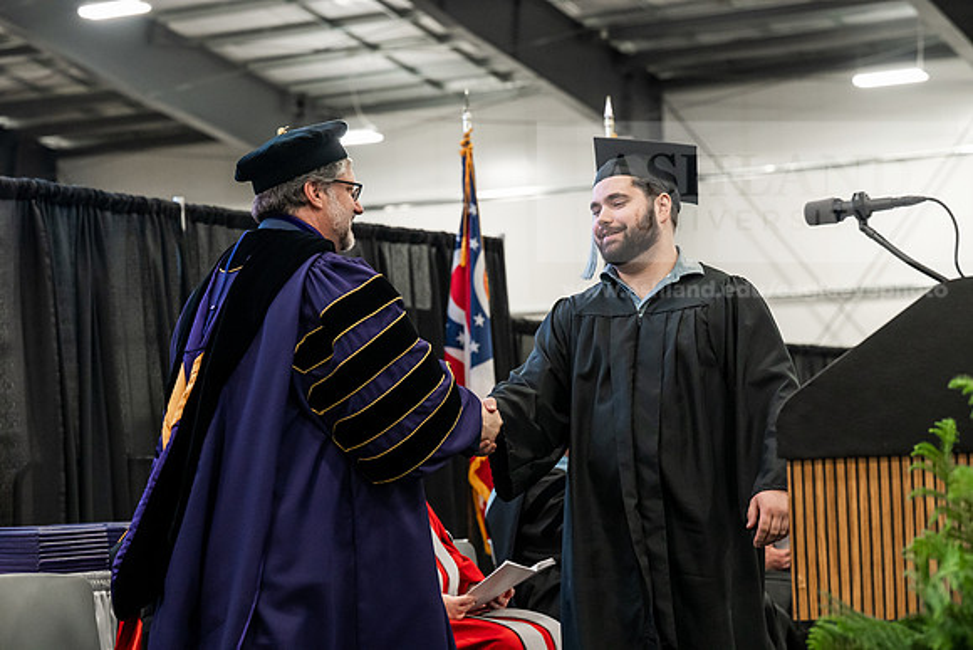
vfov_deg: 15.9
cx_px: 486
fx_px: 2325
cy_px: 325
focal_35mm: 86
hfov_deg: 23.6
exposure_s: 1/200
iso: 4000
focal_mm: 86
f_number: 4.5
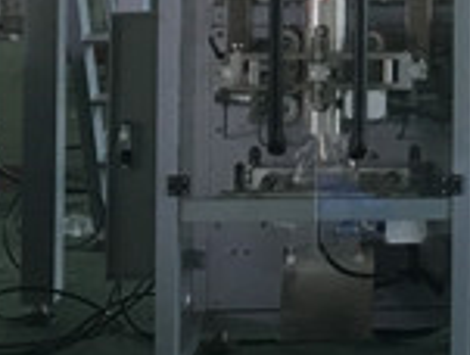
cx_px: 647
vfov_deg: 10.6
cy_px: -235
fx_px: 1824
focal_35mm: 134
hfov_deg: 14.0
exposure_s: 1/33
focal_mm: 4.15
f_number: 2.2
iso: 100
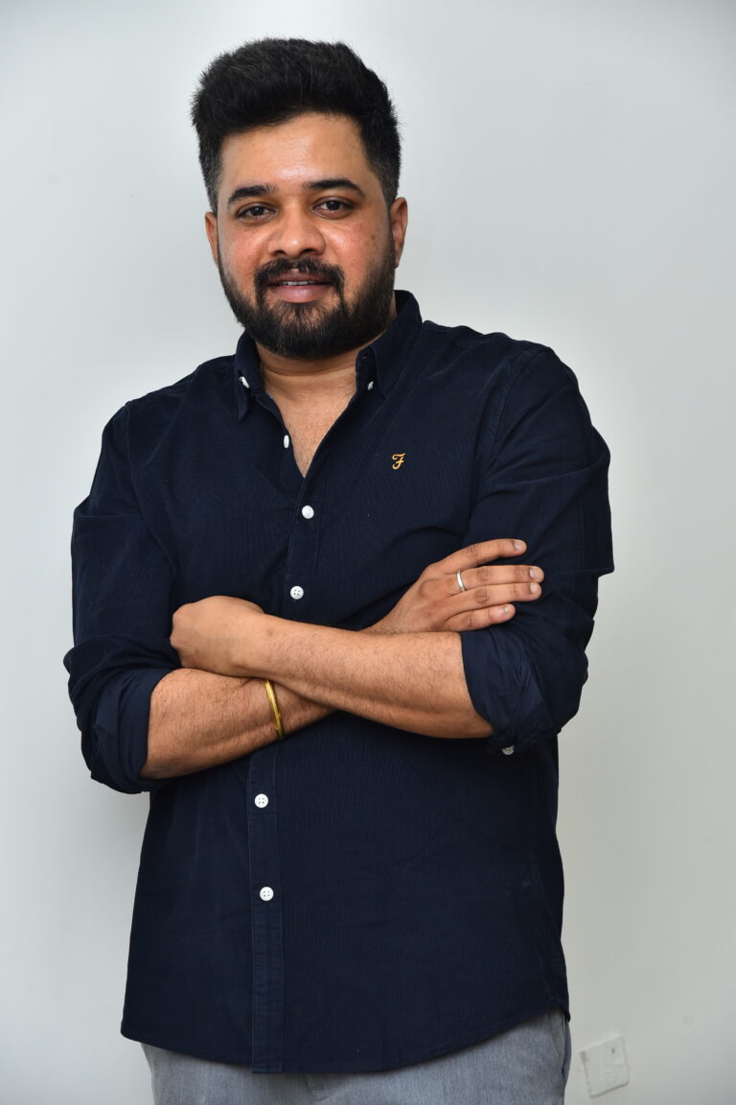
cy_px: 552
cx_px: 368
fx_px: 2913
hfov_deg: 14.4
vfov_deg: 21.5
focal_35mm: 95
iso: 1000
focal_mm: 95
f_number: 5.6
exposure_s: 1/125
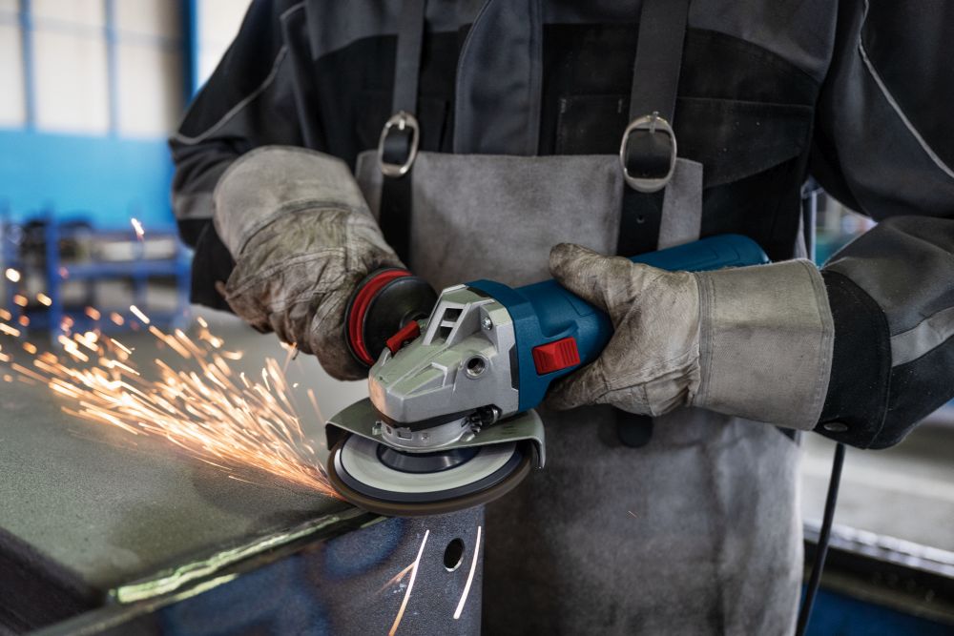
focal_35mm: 33
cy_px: 318
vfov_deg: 40.0
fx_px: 875
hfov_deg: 57.2
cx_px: 477
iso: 1000
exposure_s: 1/160
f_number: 2.8
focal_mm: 33
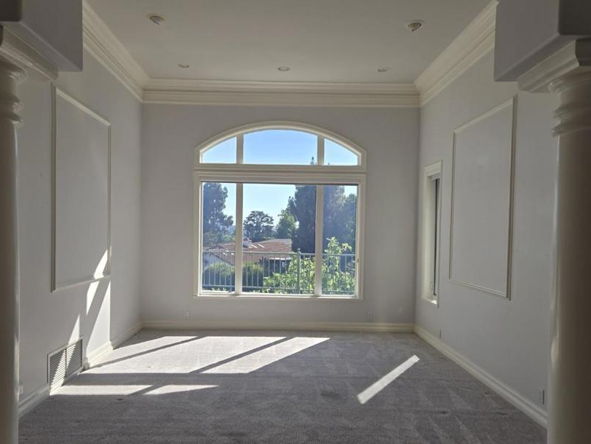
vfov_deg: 48.1
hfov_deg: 61.6
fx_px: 495
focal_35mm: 29
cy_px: 246
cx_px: 282
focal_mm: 5.4
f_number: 1.8
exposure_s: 1/575
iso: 25
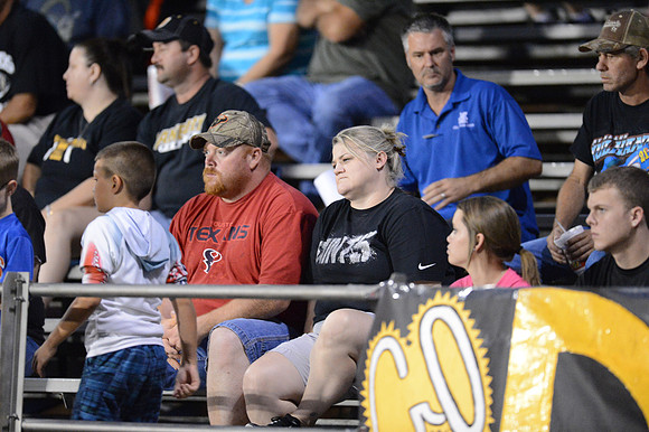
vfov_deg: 3.4
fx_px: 7207
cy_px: 216
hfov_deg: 5.2
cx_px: 324
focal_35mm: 400
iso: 12800
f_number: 2.8
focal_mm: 400
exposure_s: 1/100
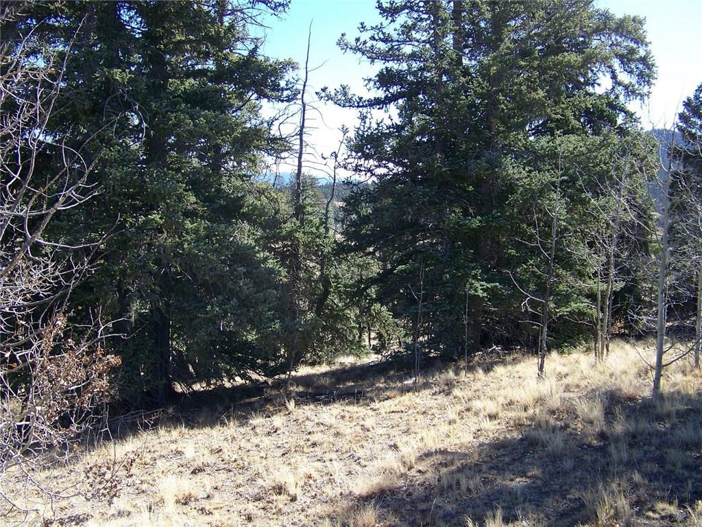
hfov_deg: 43.9
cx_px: 351
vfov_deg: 33.6
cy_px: 264
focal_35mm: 43
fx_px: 872
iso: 64
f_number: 2.8
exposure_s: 1/250
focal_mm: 6.75
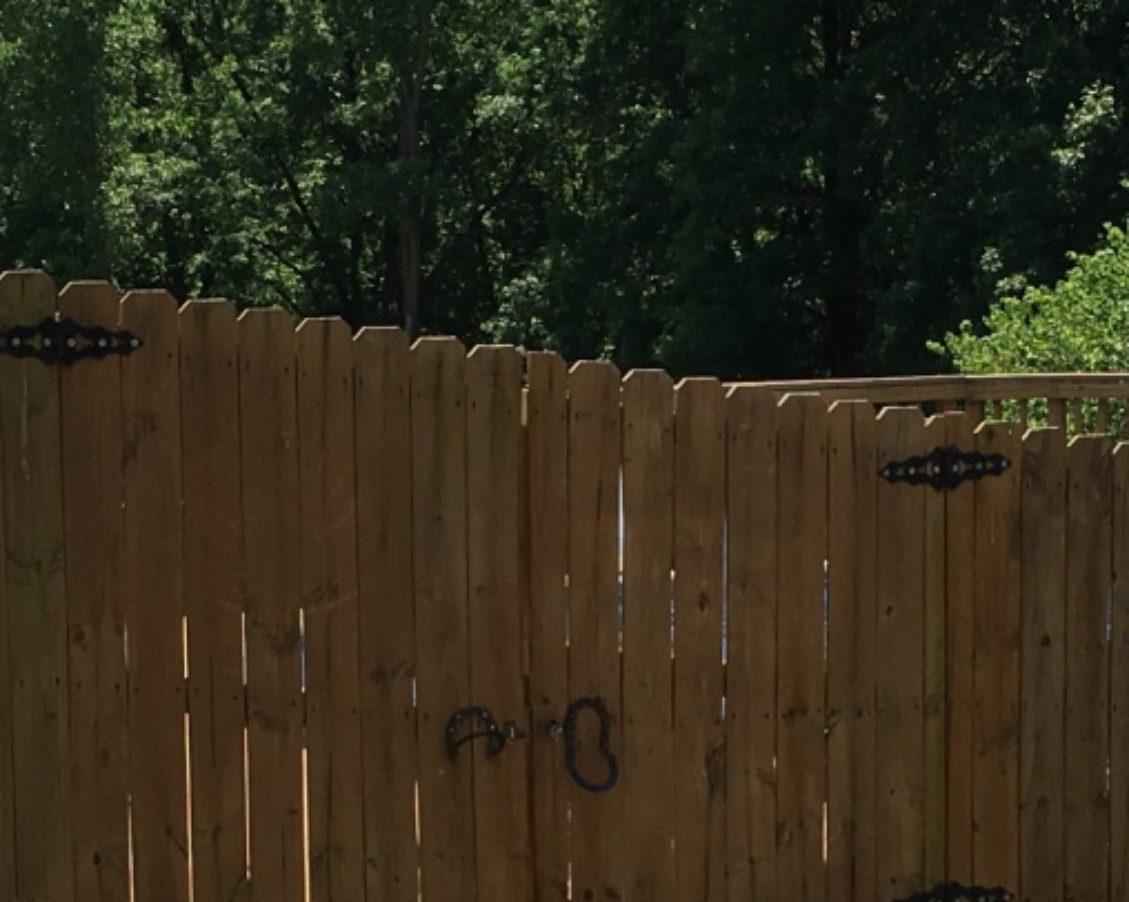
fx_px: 3574
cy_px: 698
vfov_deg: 14.3
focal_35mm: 107
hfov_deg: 17.9
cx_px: 673
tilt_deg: -7.2
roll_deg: +0.3
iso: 25
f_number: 2.2
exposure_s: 1/1068
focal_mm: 4.15
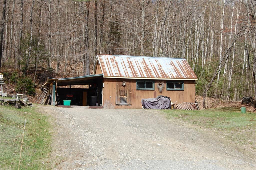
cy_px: 85
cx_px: 128
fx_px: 405
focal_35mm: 57
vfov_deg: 23.7
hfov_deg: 35.1
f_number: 10
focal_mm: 38
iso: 200
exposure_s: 1/400
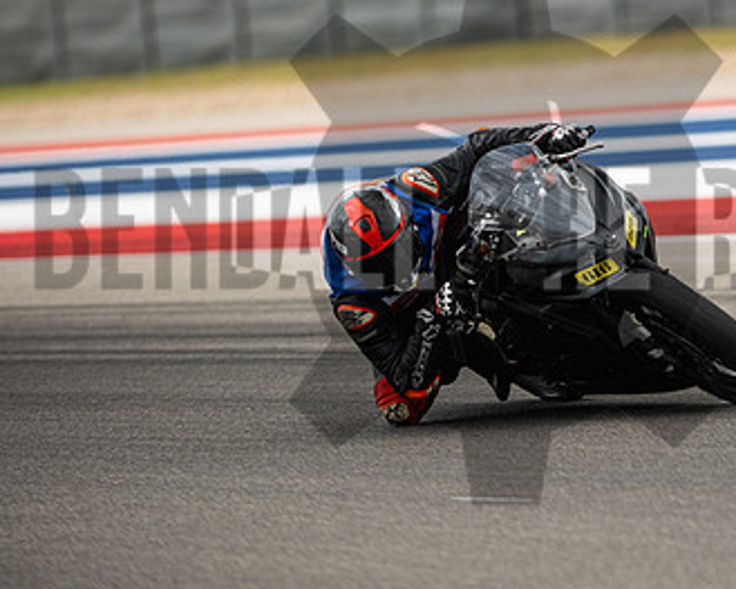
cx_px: 506
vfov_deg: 3.1
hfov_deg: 3.9
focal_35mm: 497
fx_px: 10823
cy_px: 232
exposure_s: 1/5000
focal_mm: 200
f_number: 2
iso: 500
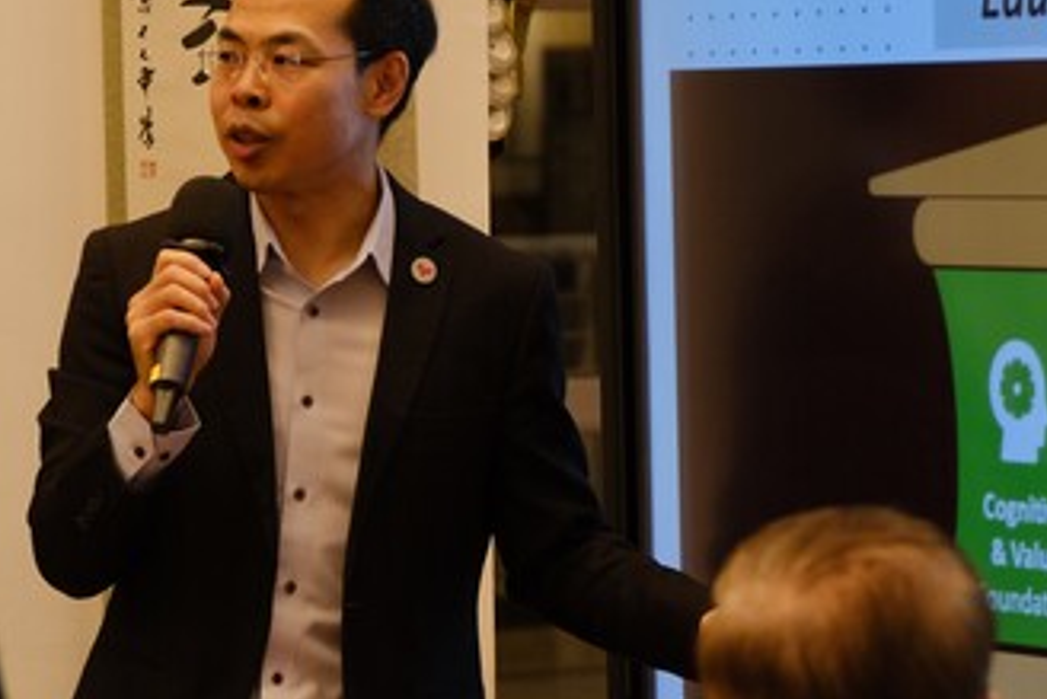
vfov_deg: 7.6
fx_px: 5295
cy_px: 377
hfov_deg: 11.3
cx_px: 654
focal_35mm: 182
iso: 2000
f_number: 4
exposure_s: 1/220
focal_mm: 78.1
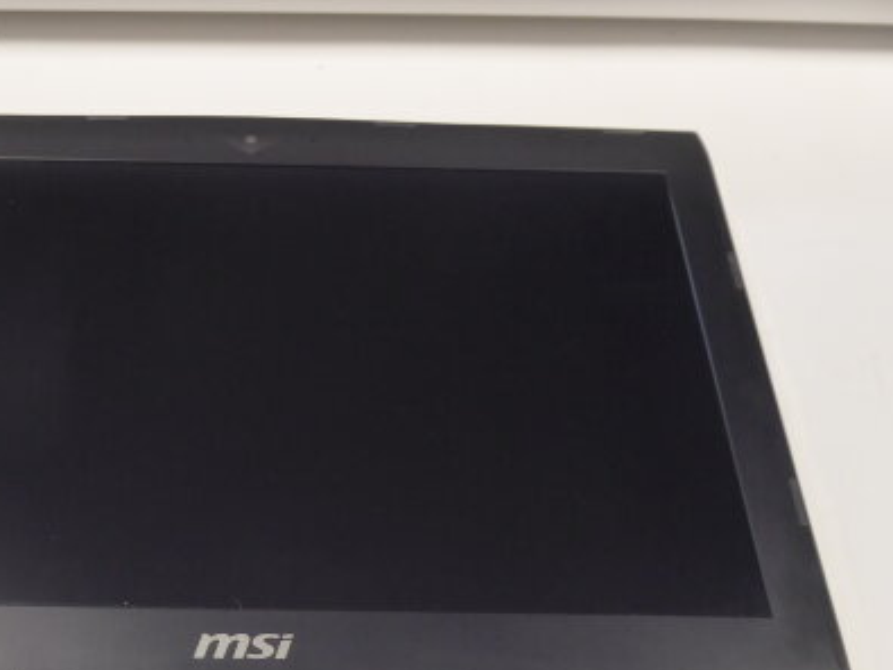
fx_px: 980
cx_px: 233
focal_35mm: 38
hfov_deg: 47.3
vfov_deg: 36.8
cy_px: 507
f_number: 3.3
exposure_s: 1/30
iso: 400
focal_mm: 4.3
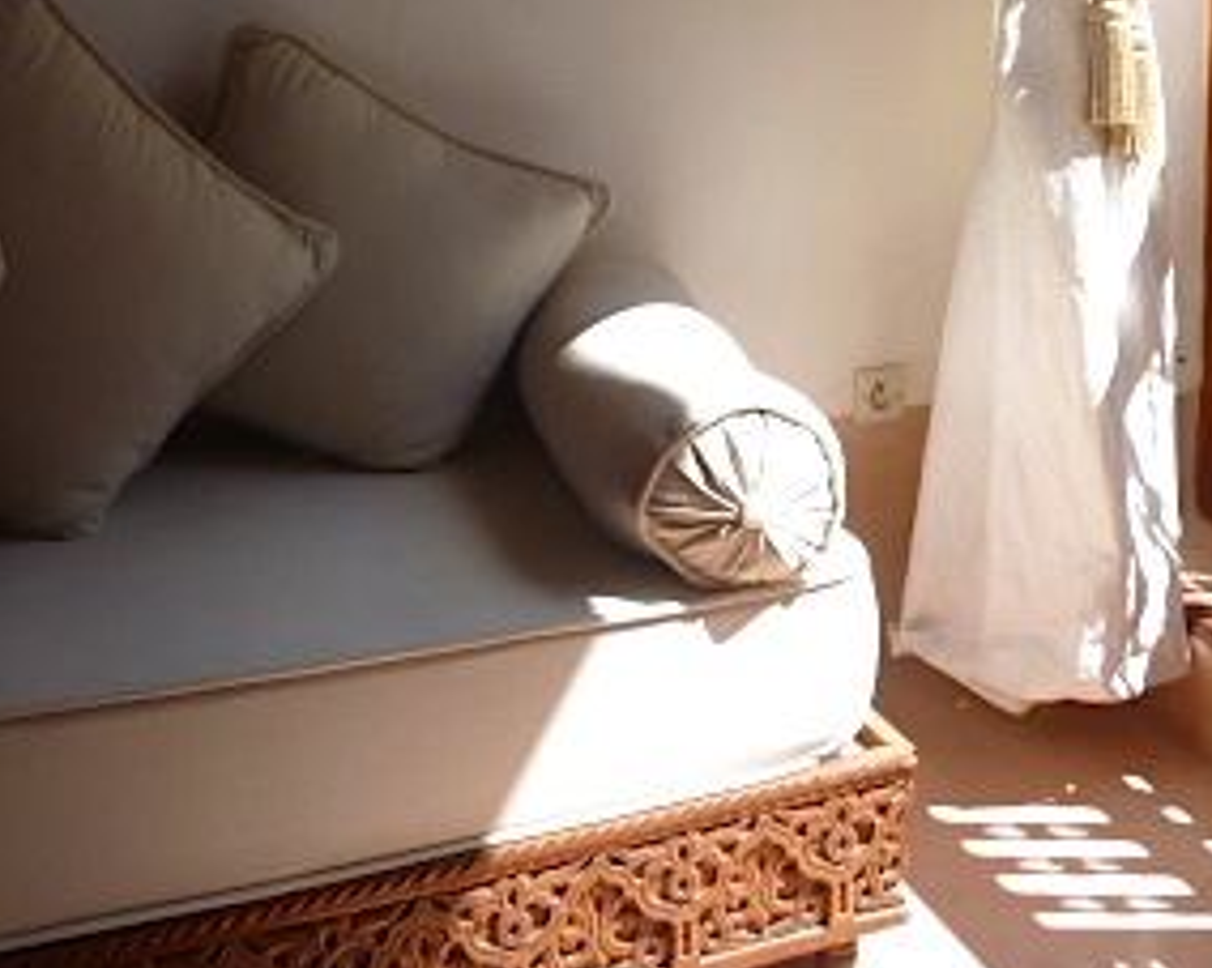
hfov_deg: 33.8
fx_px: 1972
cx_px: 815
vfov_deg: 26.1
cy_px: -4
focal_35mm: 55
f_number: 4
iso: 80
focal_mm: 4.1
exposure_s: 1/320
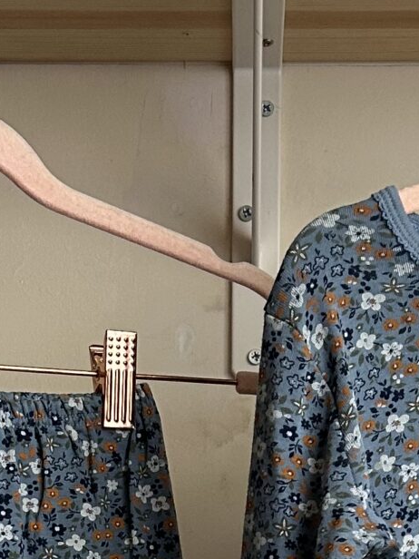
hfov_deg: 13.7
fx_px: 1743
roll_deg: -0.8
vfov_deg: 16.9
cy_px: 770
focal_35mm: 108
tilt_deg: -0.5
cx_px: 211
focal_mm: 5.7
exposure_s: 1/78
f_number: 1.5
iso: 125
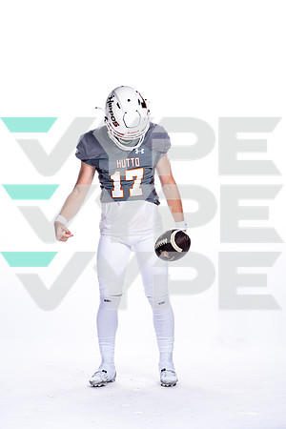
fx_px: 1346
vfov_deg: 18.1
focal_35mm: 113
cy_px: 214
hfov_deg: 12.1
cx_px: 143
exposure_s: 1/250
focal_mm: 113
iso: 400
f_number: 5.6
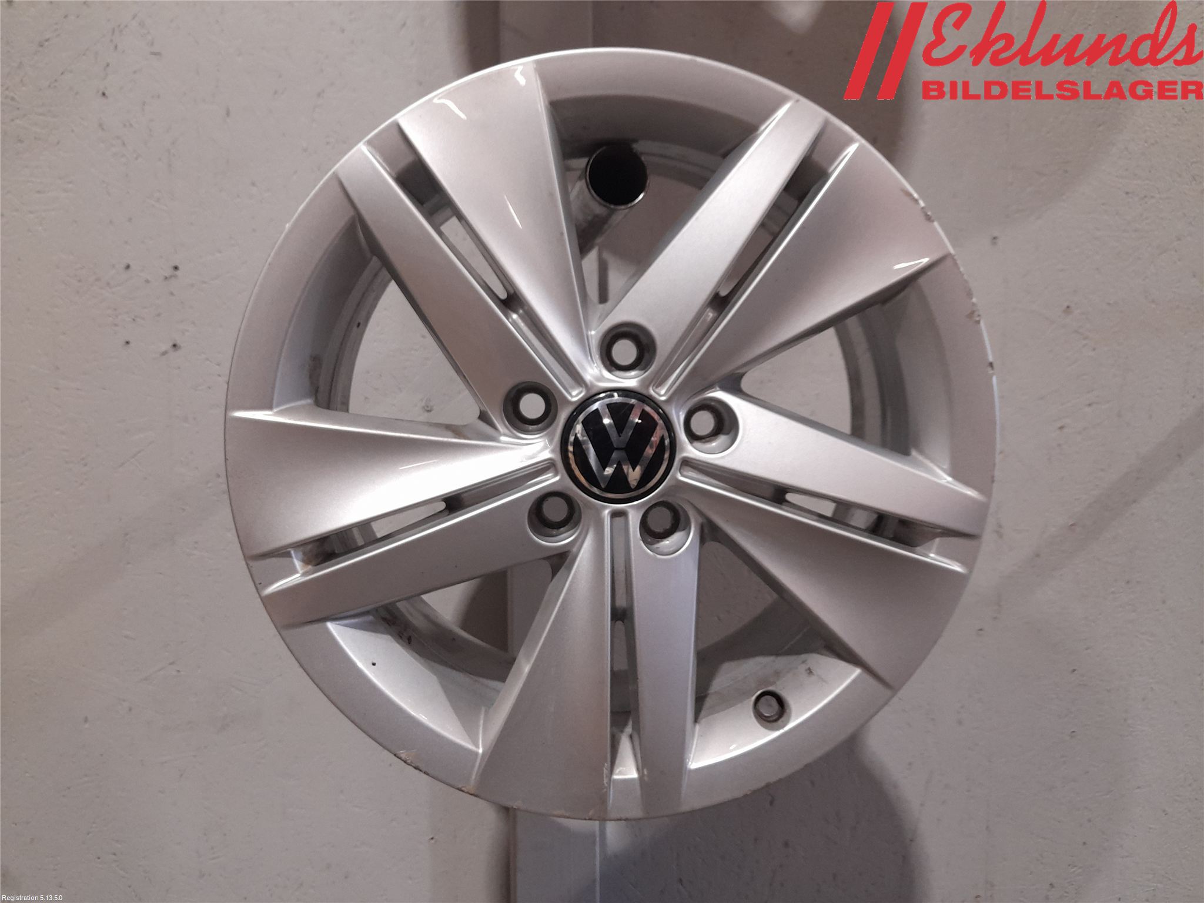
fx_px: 870
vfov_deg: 54.9
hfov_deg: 69.4
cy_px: 452
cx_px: 602
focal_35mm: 25
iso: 200
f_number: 2
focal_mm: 4.6
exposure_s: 1/50
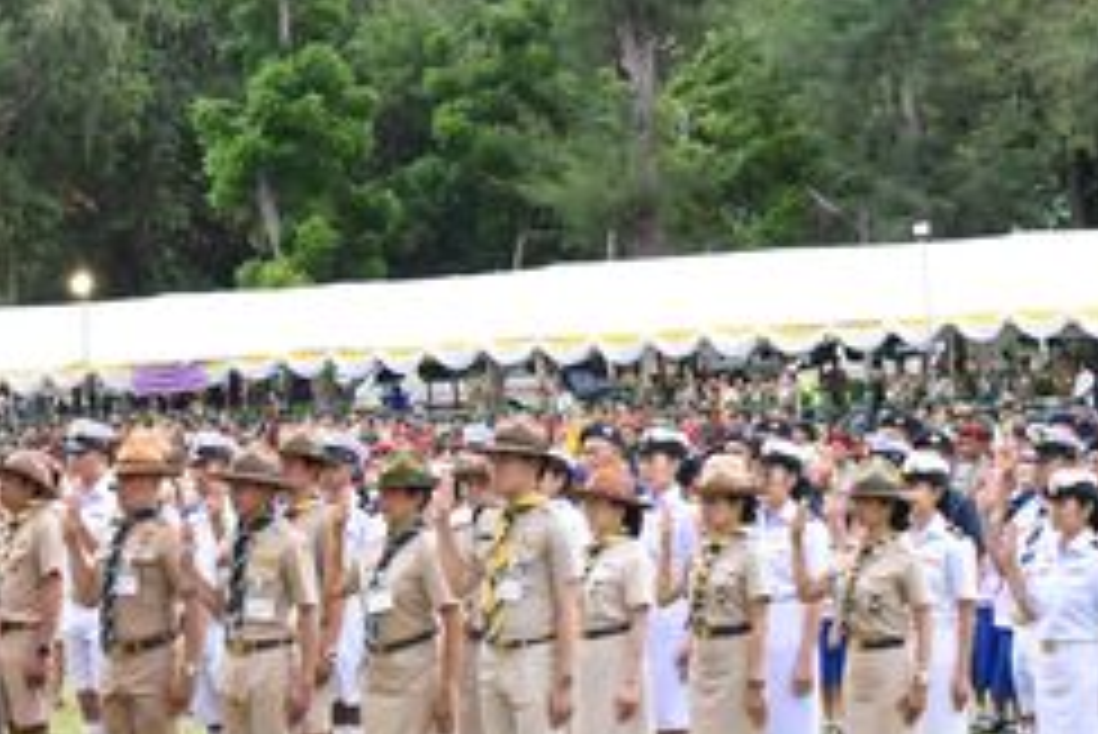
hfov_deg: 12.5
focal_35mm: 164
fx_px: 5005
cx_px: 387
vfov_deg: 8.4
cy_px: 448
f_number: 18
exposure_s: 1/4000
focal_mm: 100
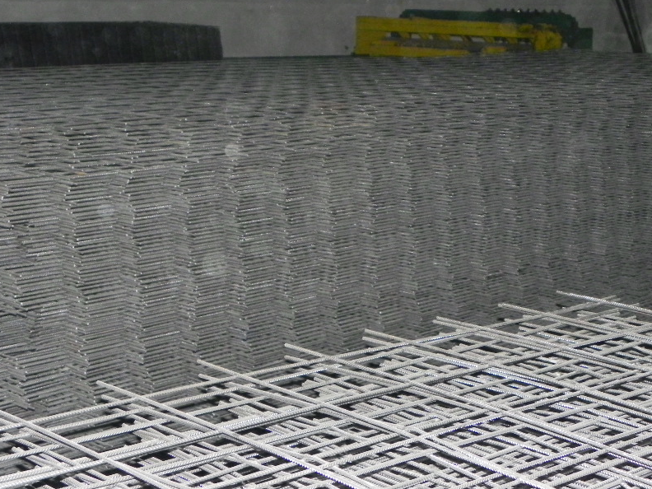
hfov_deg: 25.9
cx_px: 391
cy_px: 221
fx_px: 1413
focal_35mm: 75
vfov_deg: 19.6
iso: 800
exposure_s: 1/30
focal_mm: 10.3
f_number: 3.5
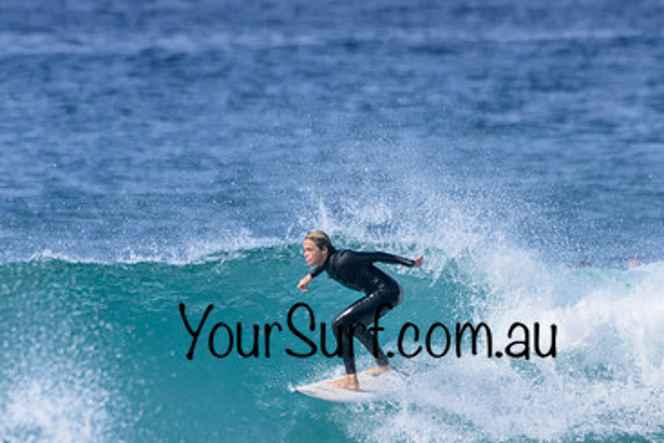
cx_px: 365
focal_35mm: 1345
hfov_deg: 1.5
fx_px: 24816
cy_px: 316
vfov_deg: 1.0
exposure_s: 1/2000
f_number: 11
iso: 900
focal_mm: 850
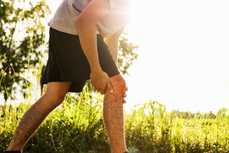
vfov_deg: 27.0
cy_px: 76
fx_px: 318
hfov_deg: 39.6
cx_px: 114
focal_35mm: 50
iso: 640
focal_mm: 50
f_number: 4
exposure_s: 1/1600
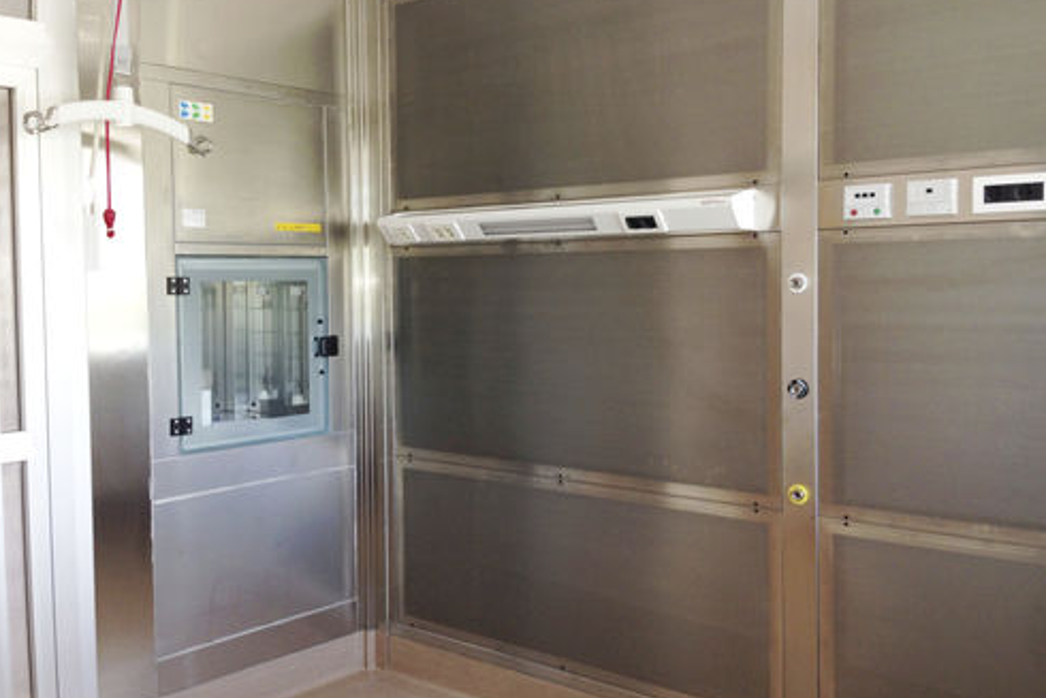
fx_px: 1017
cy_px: 319
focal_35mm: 35
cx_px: 521
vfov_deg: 37.8
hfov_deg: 54.4
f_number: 2.4
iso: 64
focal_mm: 4.12
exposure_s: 1/20
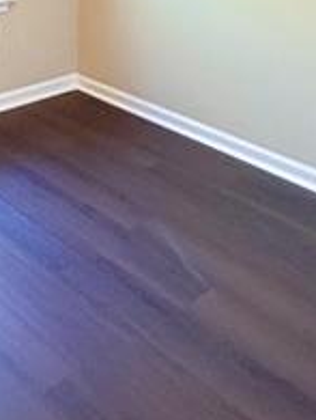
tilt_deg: -4.1
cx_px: -6
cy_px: -88
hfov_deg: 25.2
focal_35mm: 55
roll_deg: -1.1
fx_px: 667
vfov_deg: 29.7
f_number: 2.2
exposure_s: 1/60
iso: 250
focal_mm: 2.22
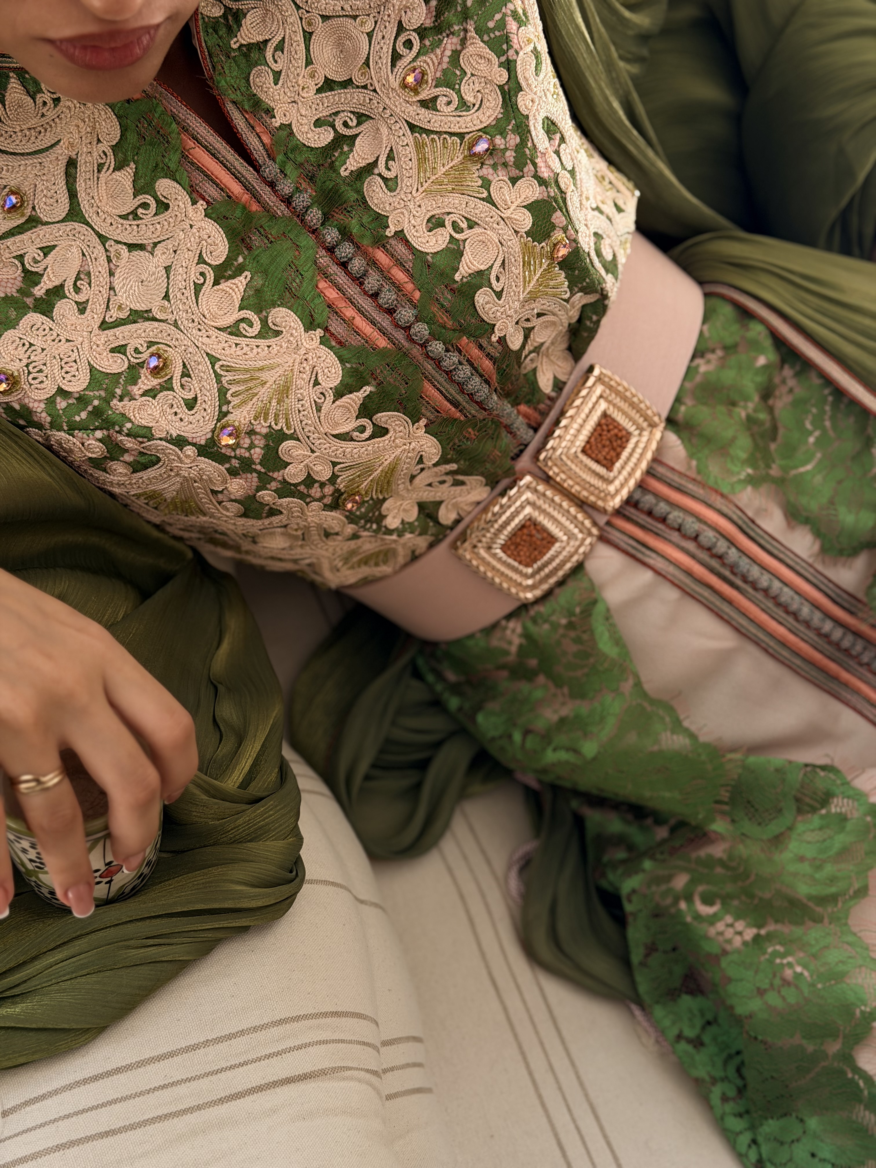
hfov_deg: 30.3
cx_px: 438
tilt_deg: -56.9
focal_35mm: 48
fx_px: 1620
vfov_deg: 39.7
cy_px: 584
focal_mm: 6.76
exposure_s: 1/142
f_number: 1.78
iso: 50
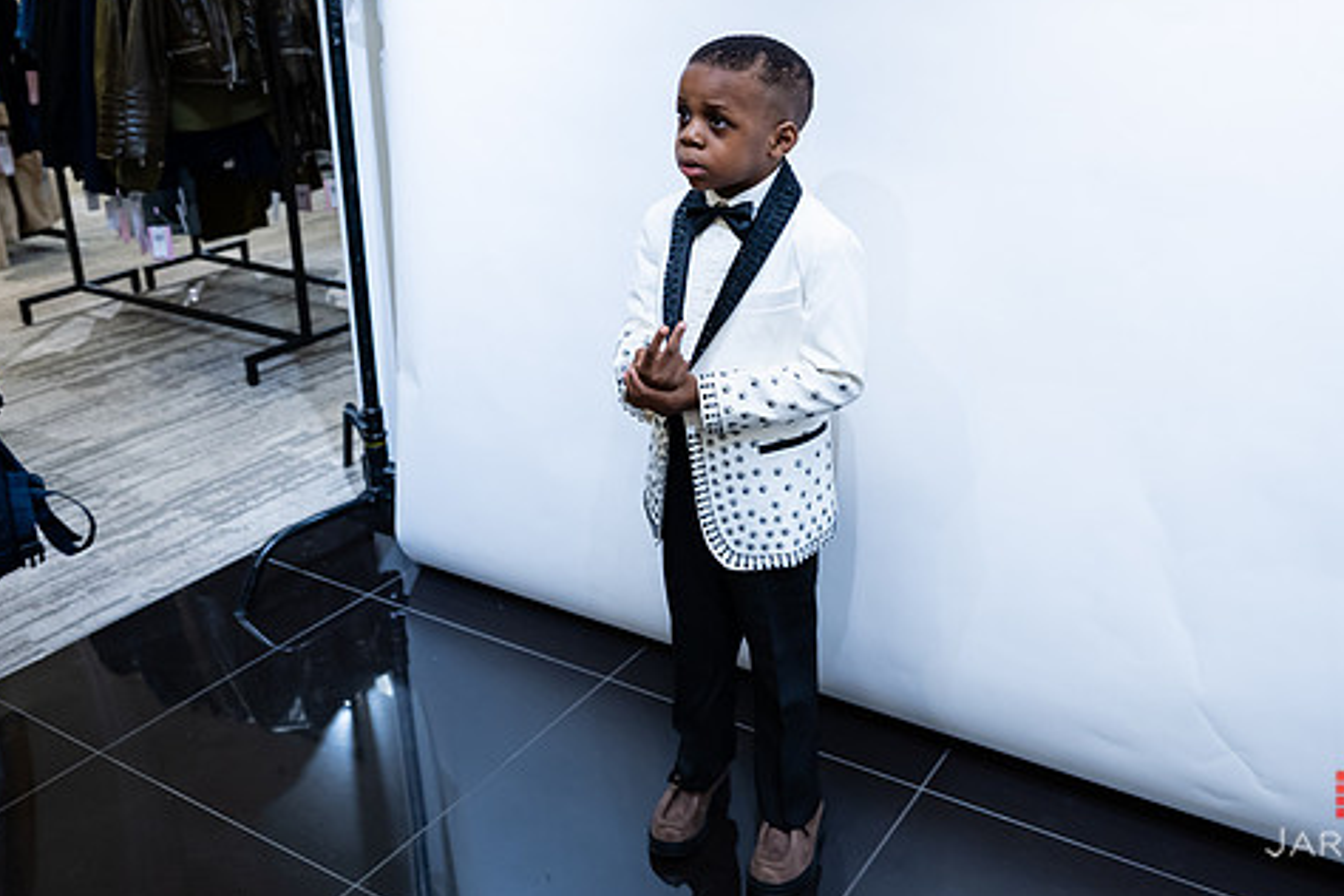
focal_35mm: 34
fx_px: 1269
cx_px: 716
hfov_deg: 55.8
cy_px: 321
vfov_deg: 38.6
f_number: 3.2
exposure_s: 1/125
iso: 1000
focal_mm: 24
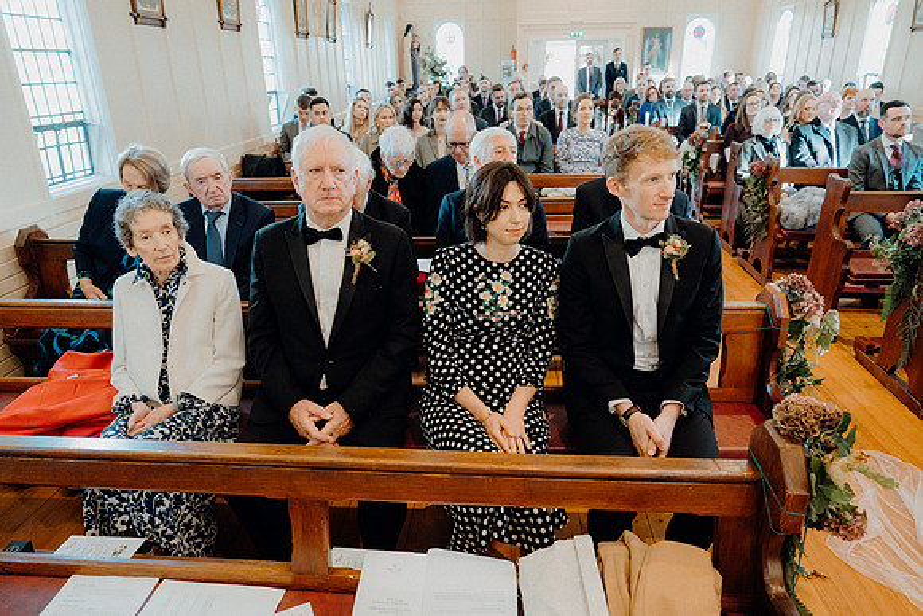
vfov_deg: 53.2
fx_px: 615
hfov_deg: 73.7
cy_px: 308
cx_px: 462
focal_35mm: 24
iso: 2500
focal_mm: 24
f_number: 3.5
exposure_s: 1/160
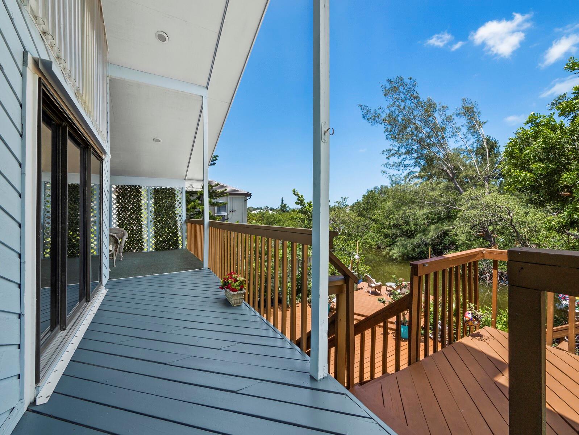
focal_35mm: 14
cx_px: 290
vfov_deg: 85.7
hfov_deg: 102.0
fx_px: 234
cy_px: 218
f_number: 11
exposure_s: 1/50
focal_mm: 7
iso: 320
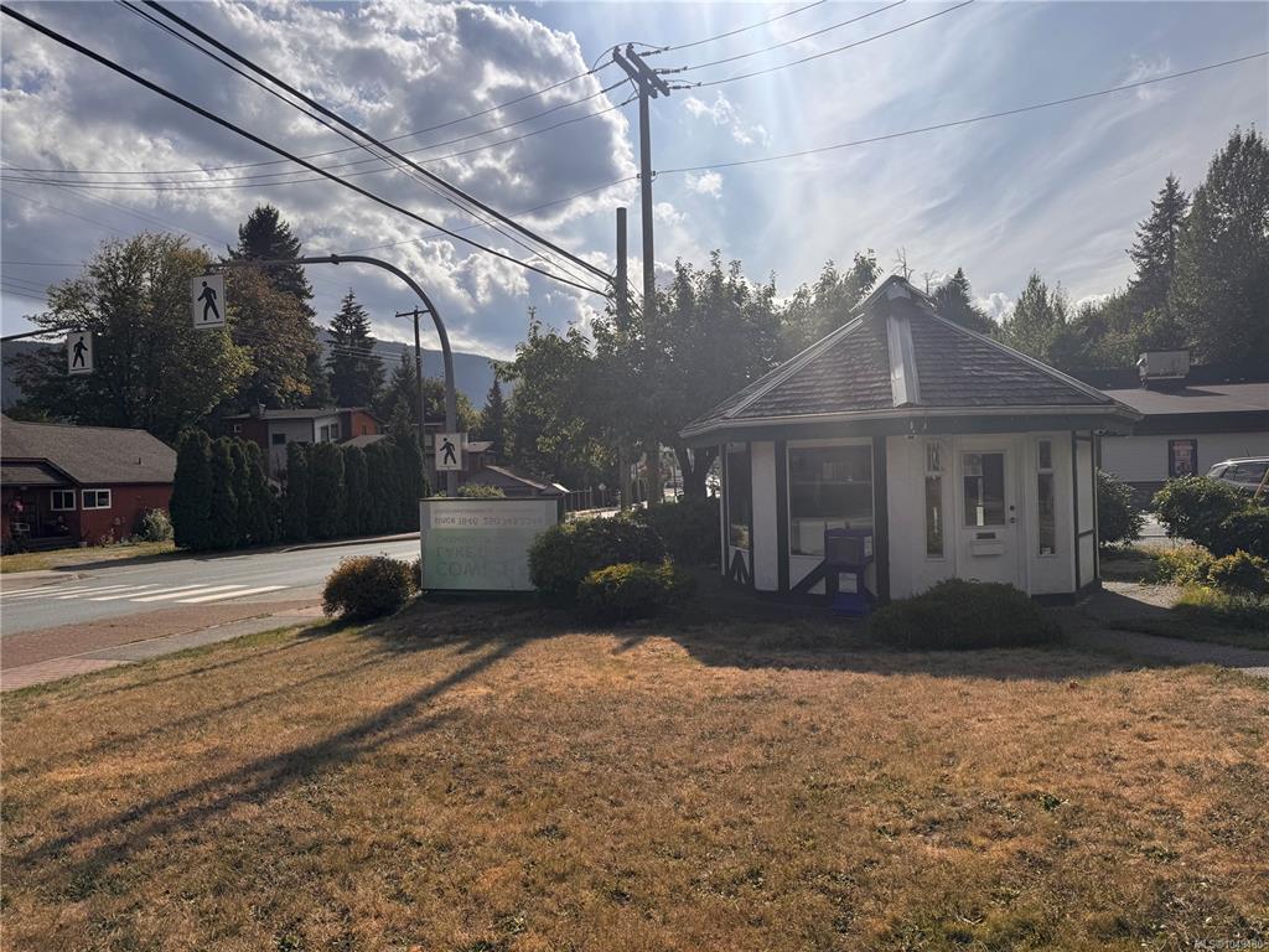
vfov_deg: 56.8
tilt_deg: +0.3
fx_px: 880
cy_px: 476
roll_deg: -0.2
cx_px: 634
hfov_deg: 71.6
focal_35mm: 24
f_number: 1.78
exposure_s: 1/12346
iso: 80
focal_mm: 6.76
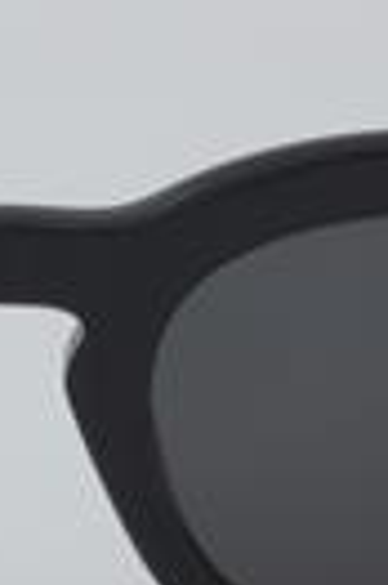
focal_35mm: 252
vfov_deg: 8.2
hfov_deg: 5.4
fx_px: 4077
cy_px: 371
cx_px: 4
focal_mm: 55
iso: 100
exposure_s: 1/3
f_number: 32
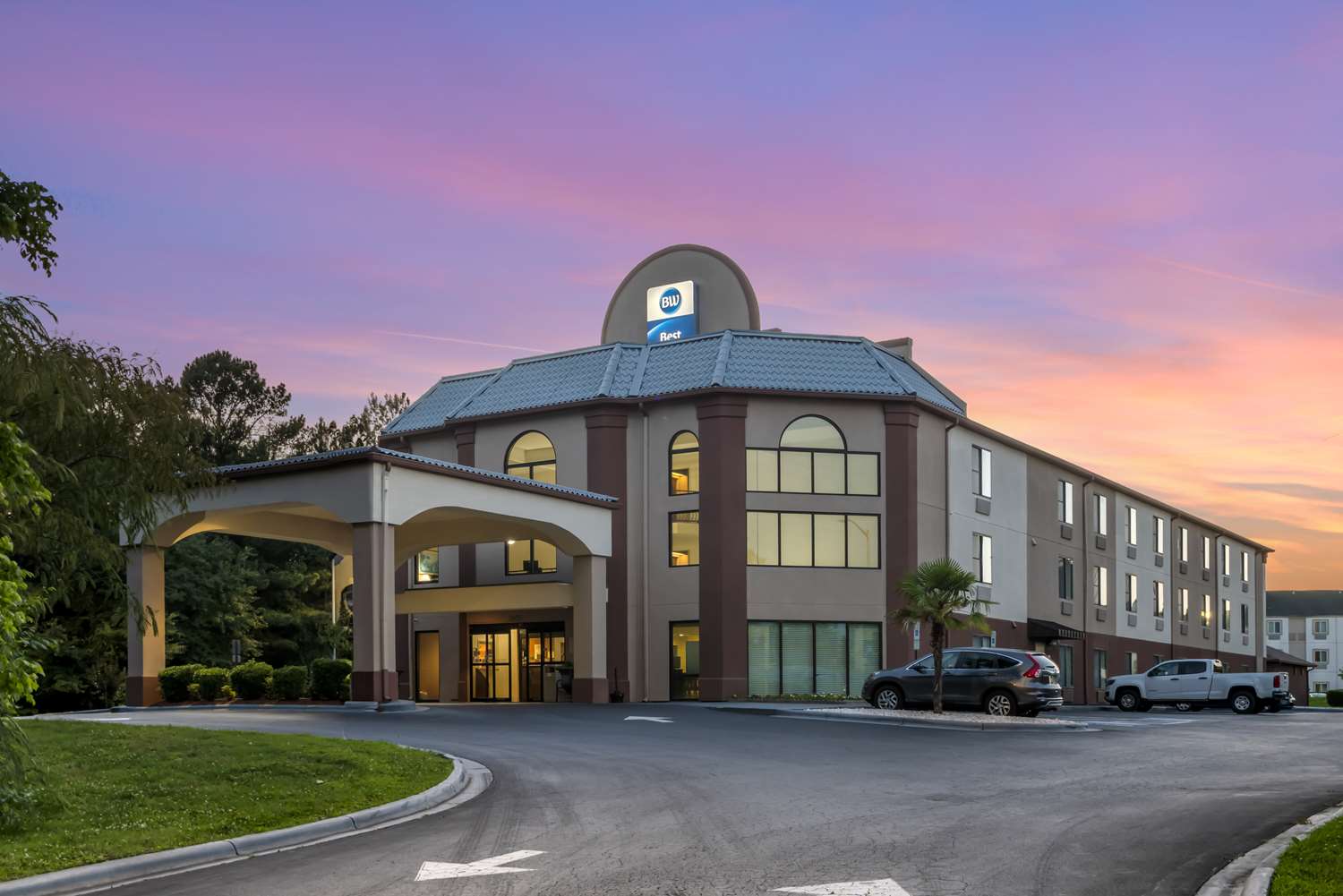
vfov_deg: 37.9
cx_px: 672
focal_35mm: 35
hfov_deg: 54.4
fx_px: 1306
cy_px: 448
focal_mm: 35
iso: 400
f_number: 11
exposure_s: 1/1.67
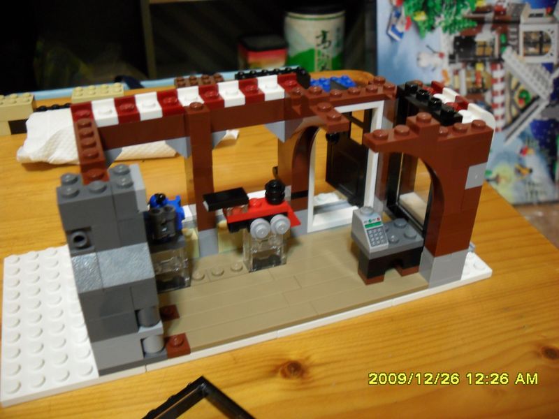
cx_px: 280
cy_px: 210
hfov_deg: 52.6
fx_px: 565
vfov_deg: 40.7
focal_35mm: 35
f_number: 2.8
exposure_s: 1/3
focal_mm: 6.2
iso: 200
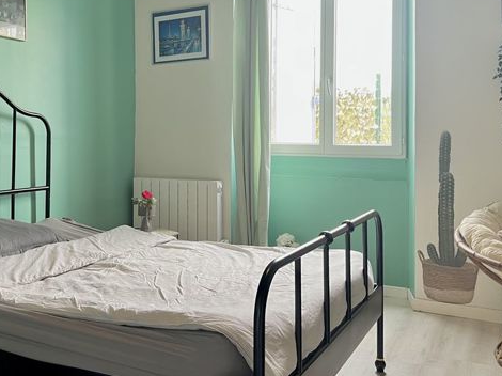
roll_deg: +1.5
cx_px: 182
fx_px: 565
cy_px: 129
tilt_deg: -0.4
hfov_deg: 47.4
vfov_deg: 36.5
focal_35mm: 39
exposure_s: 1/50
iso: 200
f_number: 1.5
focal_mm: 5.7
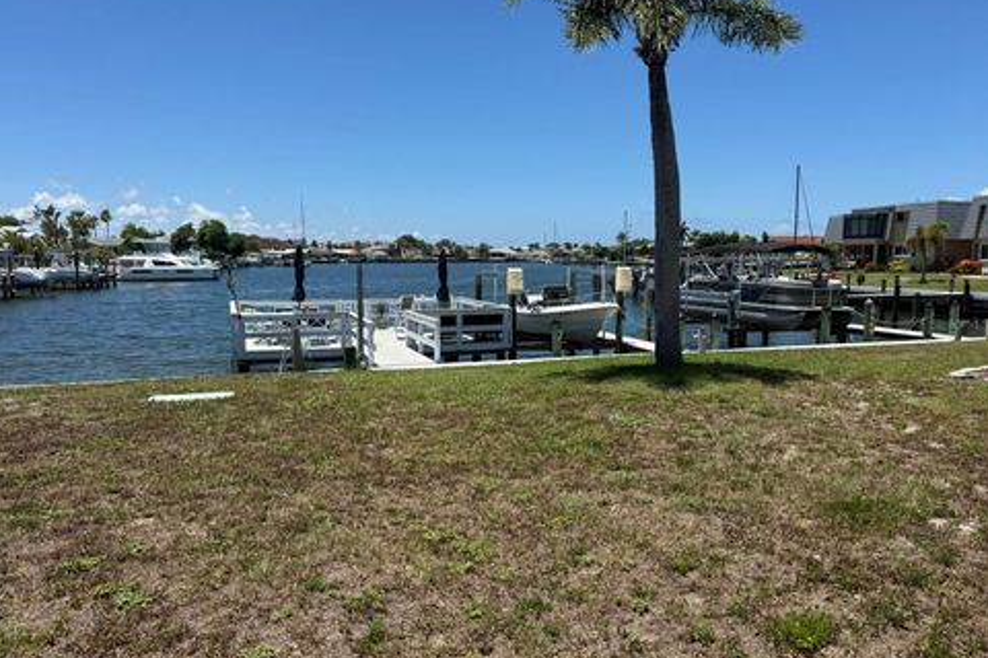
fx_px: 713
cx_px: 478
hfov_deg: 69.4
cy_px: 324
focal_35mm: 26
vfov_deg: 49.6
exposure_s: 1/5714
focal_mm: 6.76
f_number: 1.78
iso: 80
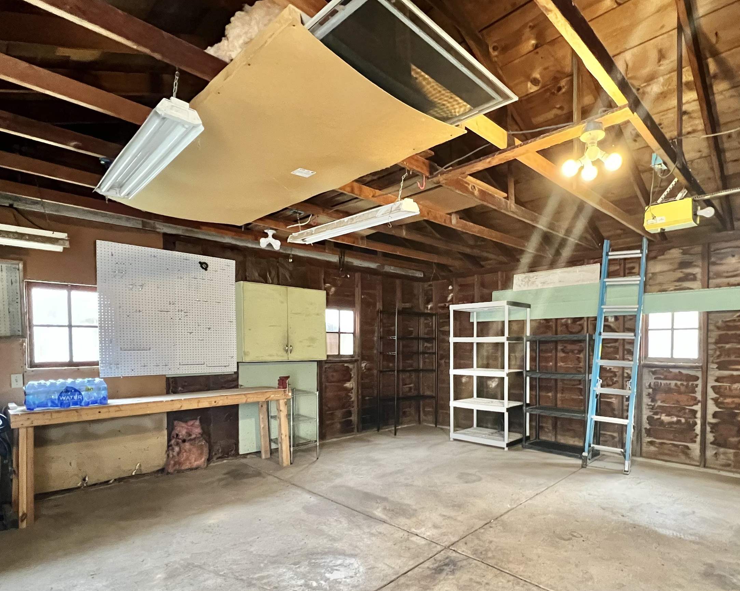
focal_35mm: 18
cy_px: 360
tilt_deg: -2.8
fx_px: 394
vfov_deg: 72.8
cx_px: 432
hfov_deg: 85.6
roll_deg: +0.9
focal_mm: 1.57
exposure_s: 1/60
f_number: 1.8
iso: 1000
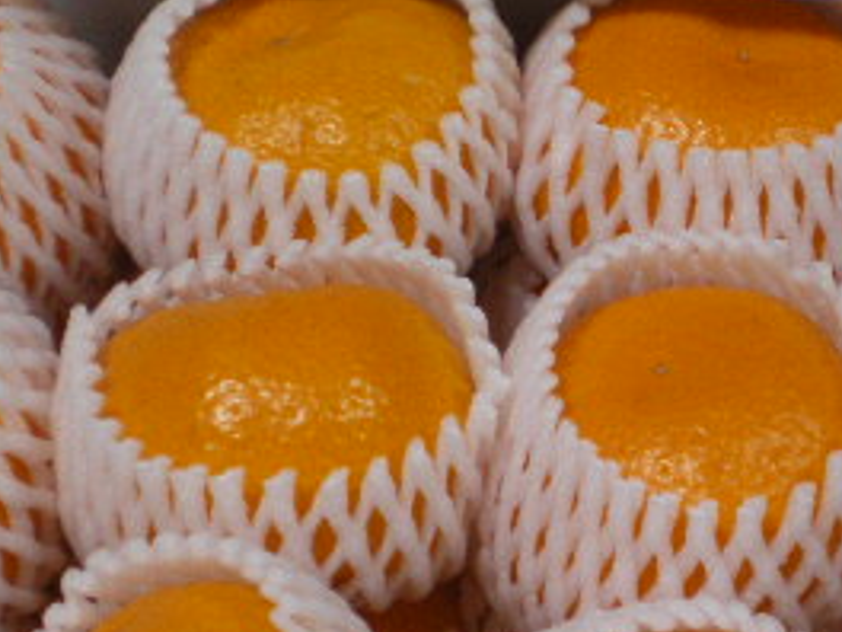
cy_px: 246
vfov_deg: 16.0
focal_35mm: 92
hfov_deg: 21.1
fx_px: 2238
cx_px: 647
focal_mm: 6.3
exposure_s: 1/30
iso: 250
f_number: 3.1
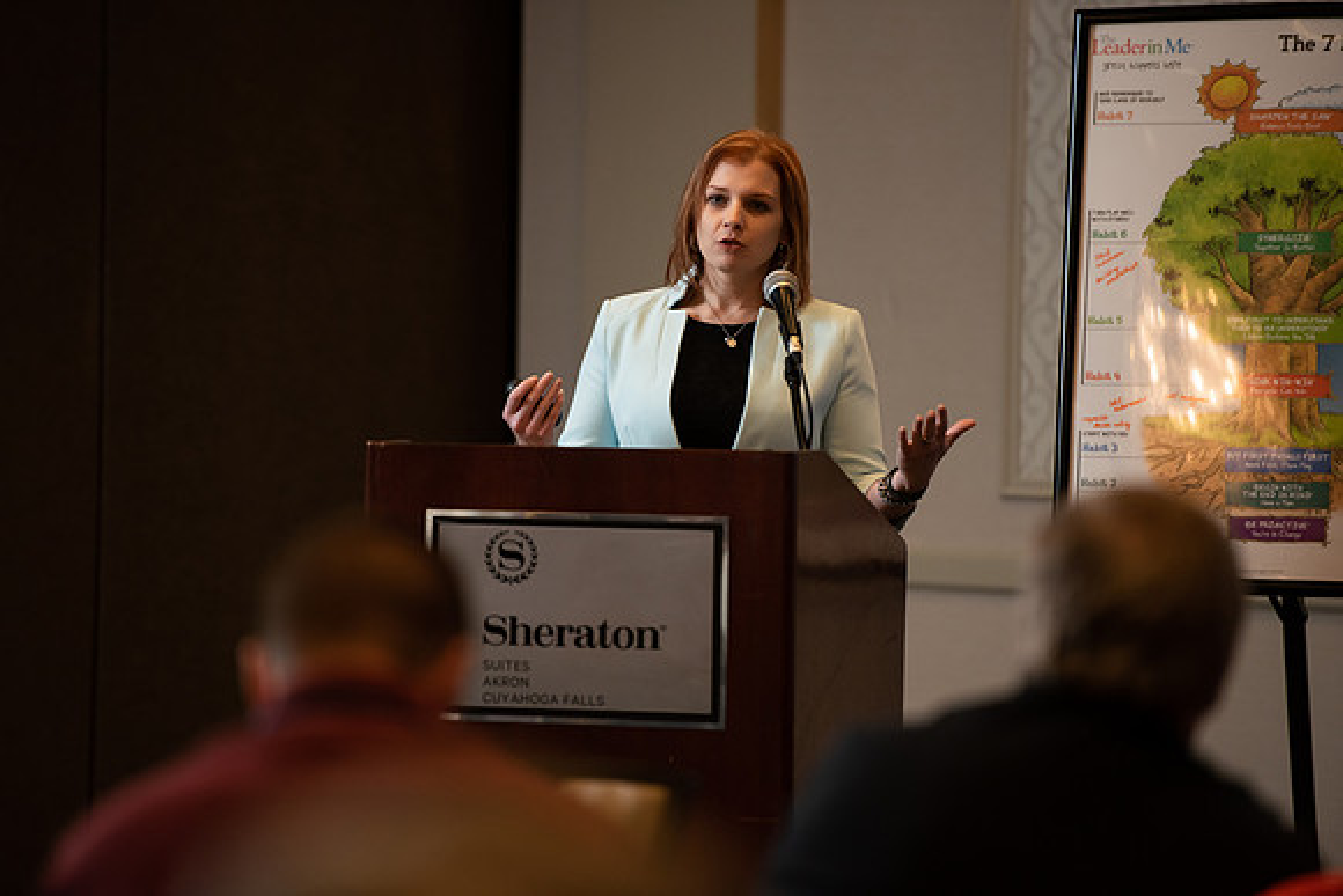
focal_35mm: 200
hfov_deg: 10.3
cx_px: 672
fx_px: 7463
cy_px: 448
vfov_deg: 6.9
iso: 1000
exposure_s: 1/200
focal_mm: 200
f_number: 3.2
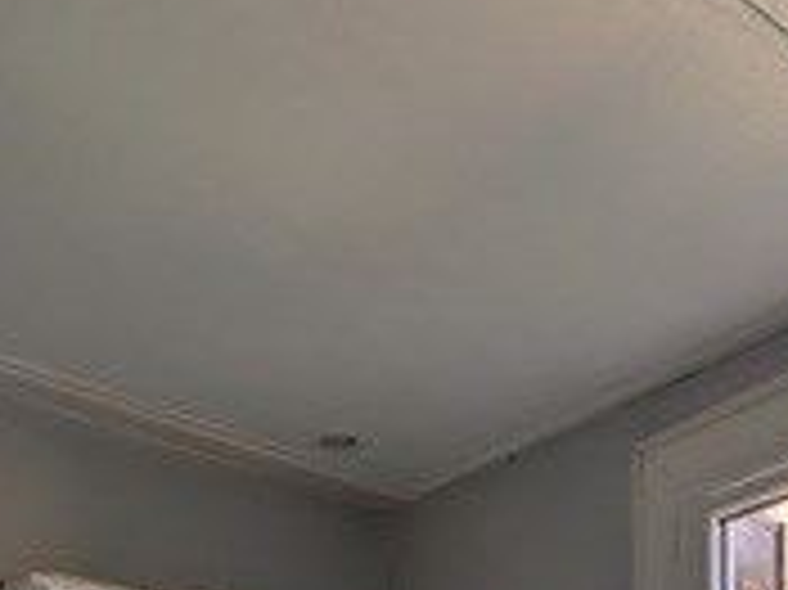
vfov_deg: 19.6
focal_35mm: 55
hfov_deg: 34.9
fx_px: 1251
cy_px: 1067
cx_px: 342
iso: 56
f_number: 1.7
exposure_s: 1/136
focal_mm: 2.02
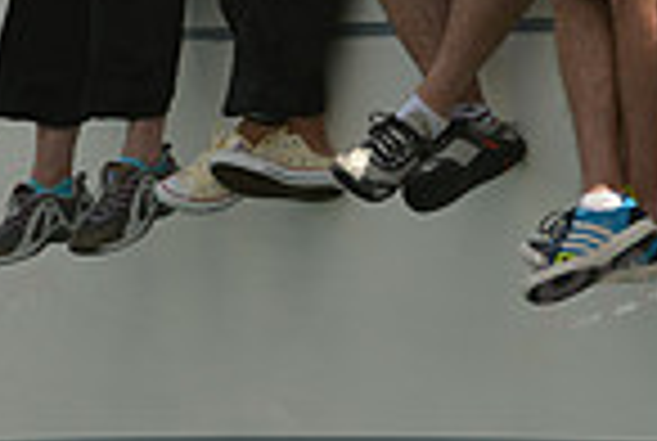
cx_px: 297
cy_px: 47
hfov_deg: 2.6
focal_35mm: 793
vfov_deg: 1.7
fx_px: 14502
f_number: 7.1
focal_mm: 200
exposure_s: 1/800
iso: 200
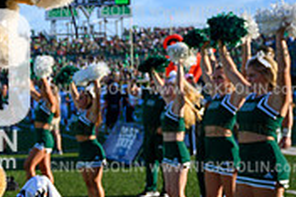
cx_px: -89
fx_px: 649
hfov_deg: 22.9
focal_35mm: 79
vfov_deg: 17.2
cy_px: 89
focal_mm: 24
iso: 125
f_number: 4
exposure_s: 1/640
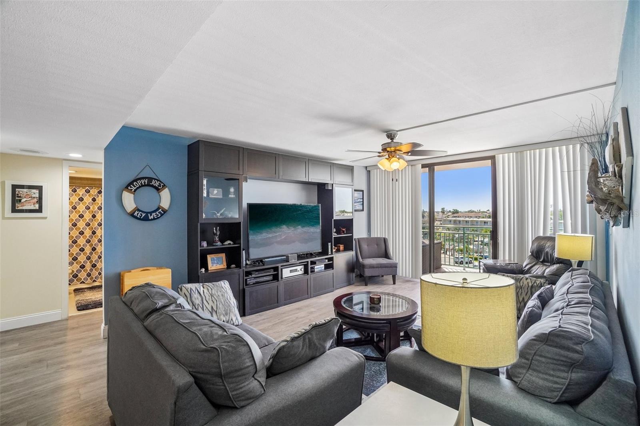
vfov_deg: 77.3
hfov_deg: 100.4
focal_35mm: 15
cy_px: 213
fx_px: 267
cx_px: 320
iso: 640
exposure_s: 1/30
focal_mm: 10
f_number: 8
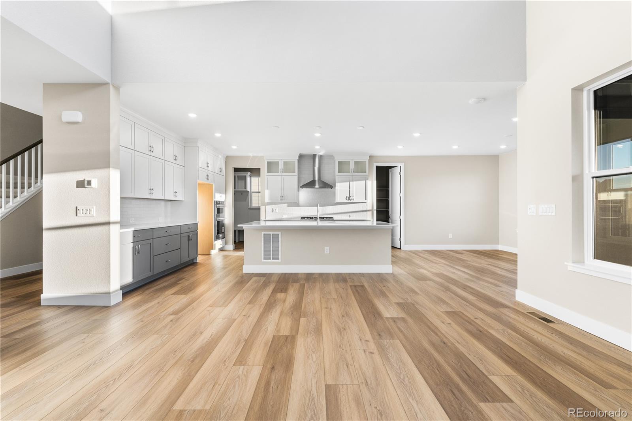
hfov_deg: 95.0
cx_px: 316
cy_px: 210
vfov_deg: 72.0
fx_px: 290
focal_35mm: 16
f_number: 8
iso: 400
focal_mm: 16.5
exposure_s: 1/30
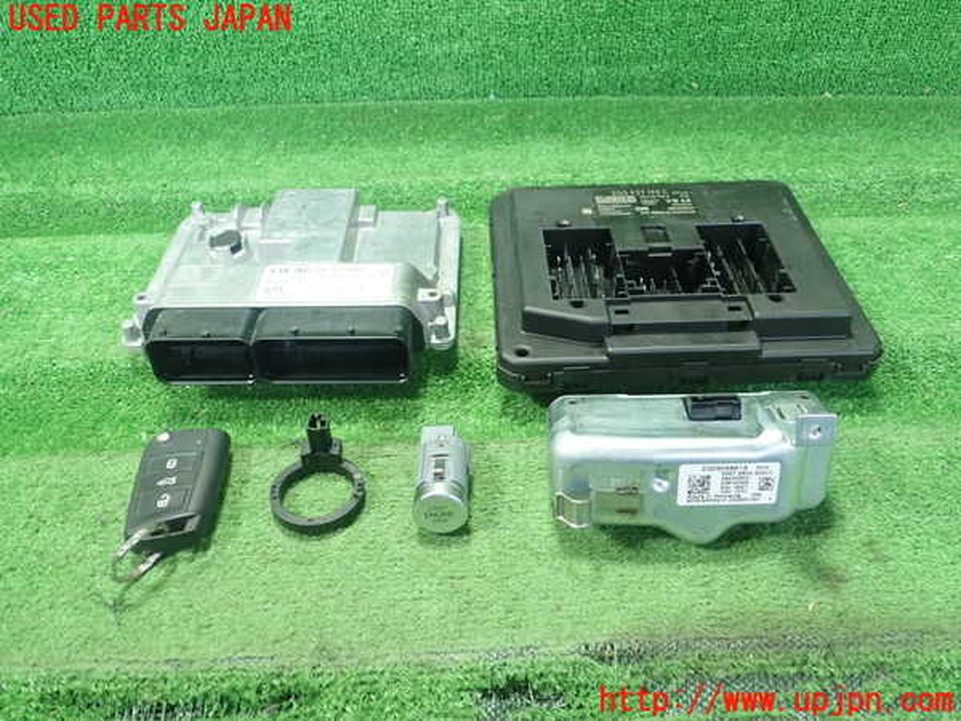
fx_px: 833
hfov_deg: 60.0
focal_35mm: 30
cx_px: 480
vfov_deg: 46.8
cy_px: 360
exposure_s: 1/125
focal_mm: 5.5
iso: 640
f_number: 2.3
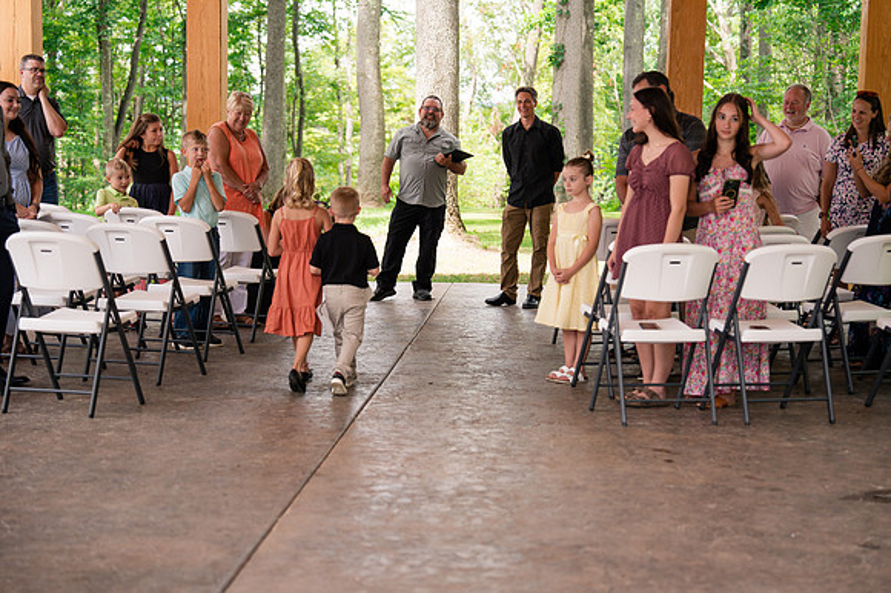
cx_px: 450
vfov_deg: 19.1
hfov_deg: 28.4
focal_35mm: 71
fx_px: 1762
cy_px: 296
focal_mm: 70
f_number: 2.8
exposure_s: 1/400
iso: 160
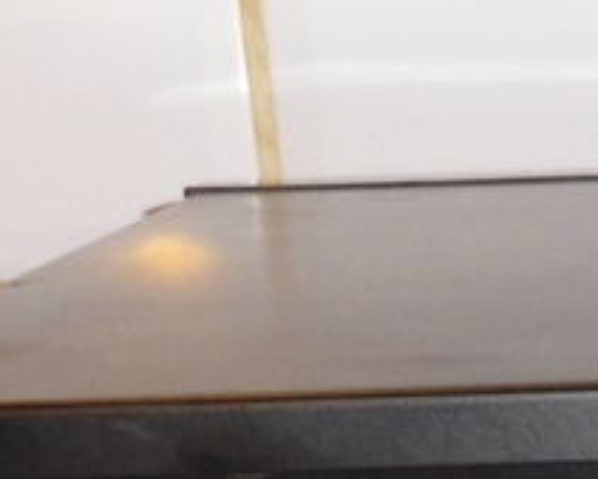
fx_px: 3187
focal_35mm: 180
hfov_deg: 10.3
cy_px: 856
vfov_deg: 8.3
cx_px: 941
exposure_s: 1/50
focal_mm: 7
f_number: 4
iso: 400
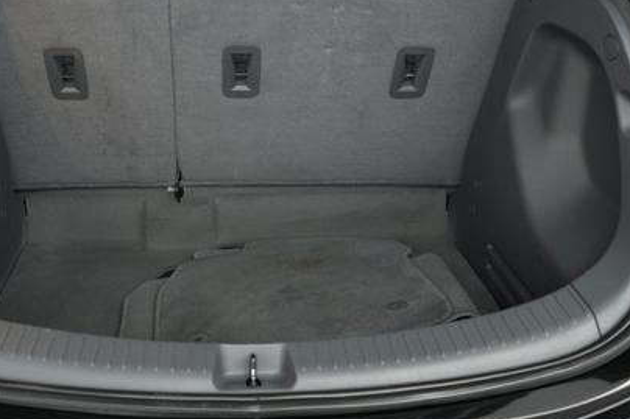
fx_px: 665
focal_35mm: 38
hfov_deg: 50.3
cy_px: 100
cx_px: 245
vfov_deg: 34.2
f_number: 2.8
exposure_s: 1/160
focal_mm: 24
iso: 4000
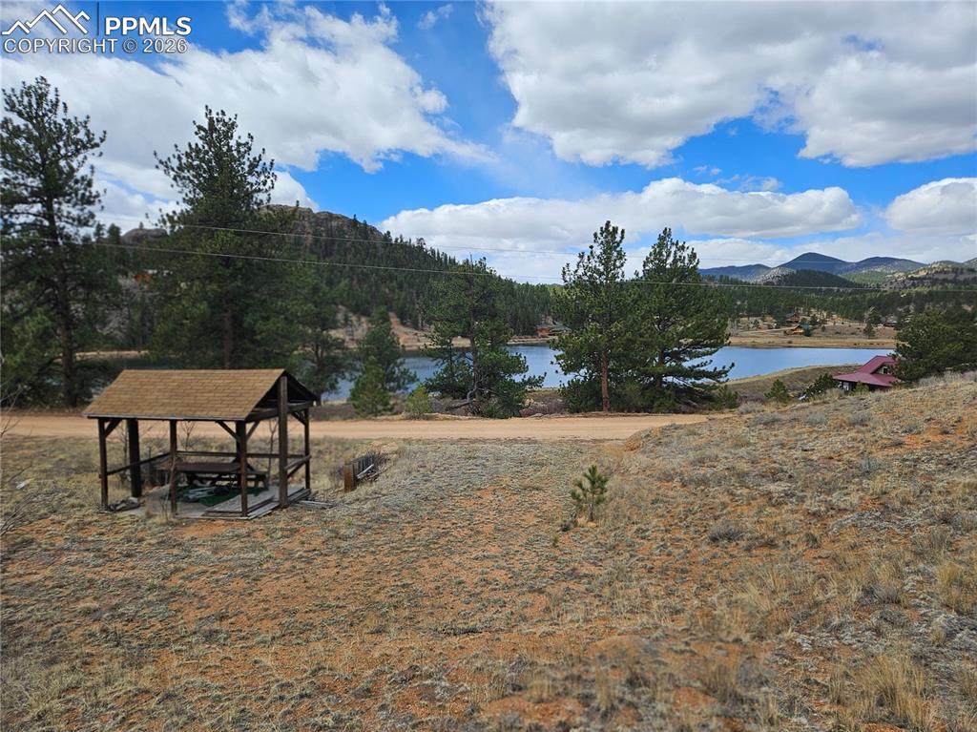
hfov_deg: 74.0
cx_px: 488
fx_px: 649
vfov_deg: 58.8
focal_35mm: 23
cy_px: 366
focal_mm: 5.4
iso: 25
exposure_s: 1/1983
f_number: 1.8
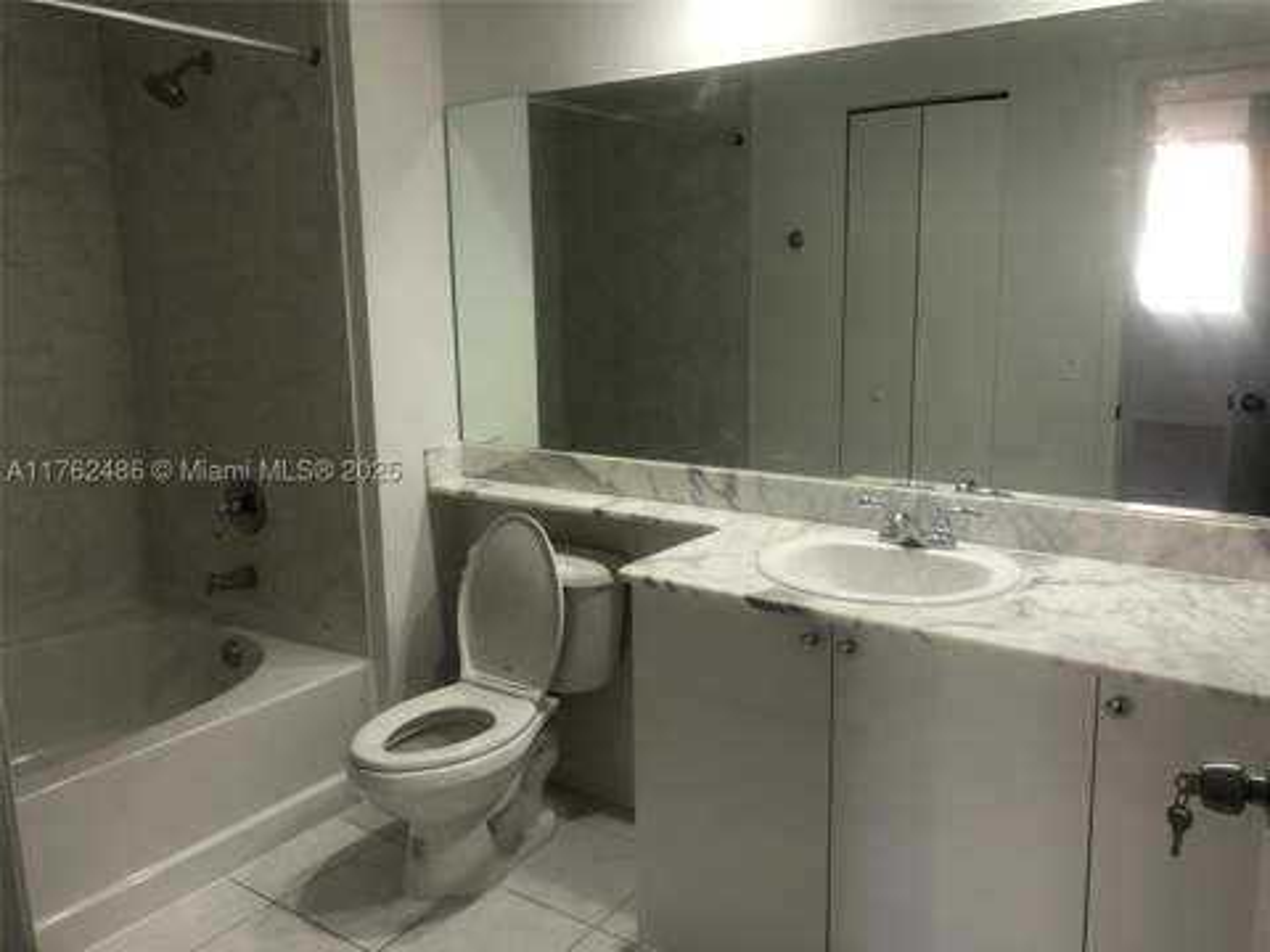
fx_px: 1027
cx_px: 635
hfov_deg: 63.4
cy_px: 476
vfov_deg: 49.7
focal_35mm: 28
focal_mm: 4
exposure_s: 1/30
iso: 32
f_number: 1.8
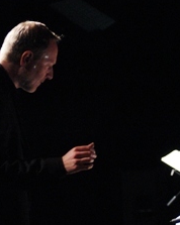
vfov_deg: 8.0
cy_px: 91
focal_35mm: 243
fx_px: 1620
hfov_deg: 6.4
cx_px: 143
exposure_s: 1/60
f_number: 2.8
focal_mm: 86
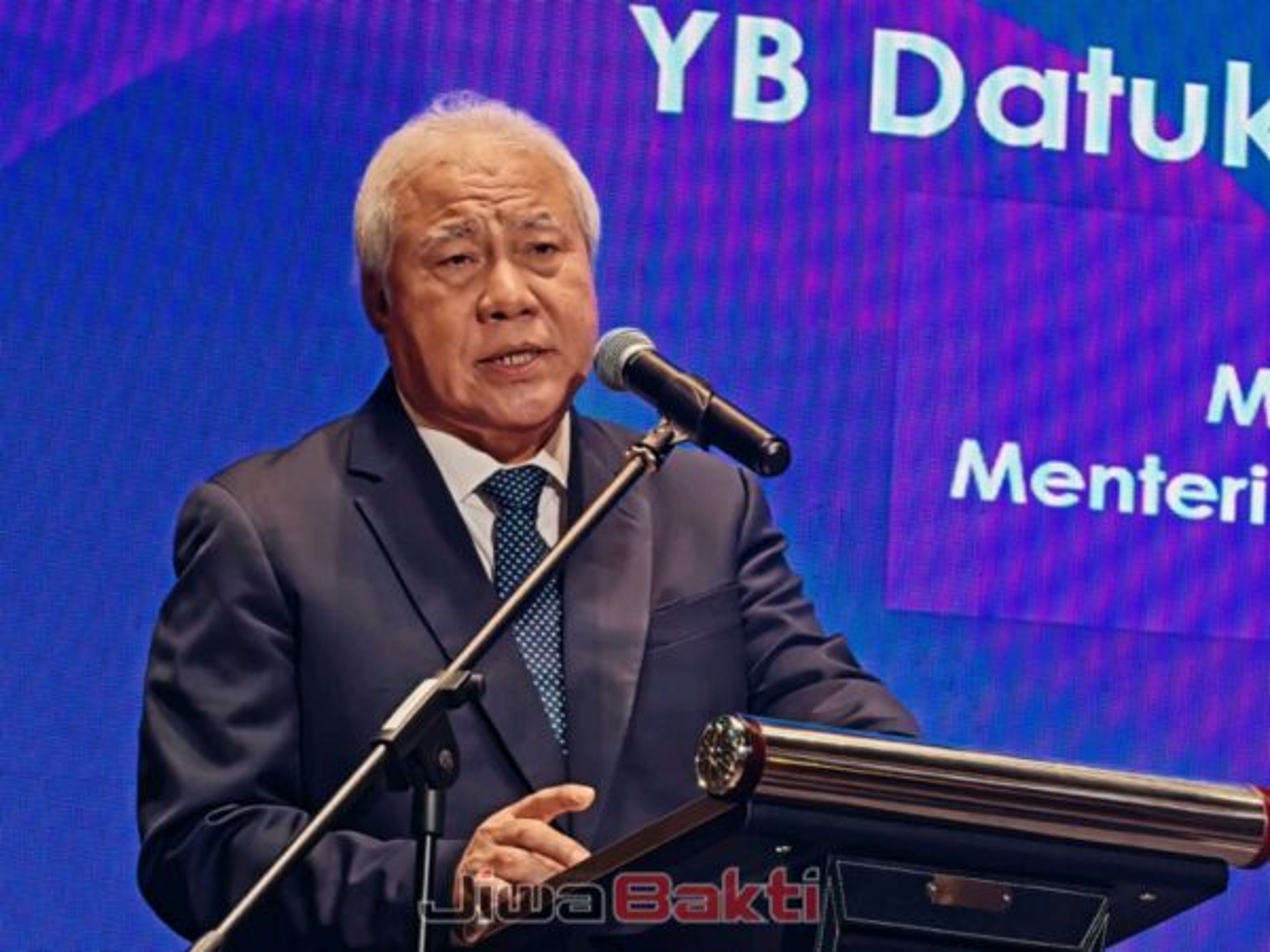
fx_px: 8915
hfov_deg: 8.1
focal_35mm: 243
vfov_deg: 6.1
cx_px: 635
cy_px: 476
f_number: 2.6
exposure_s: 1/60.2
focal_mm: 15.38
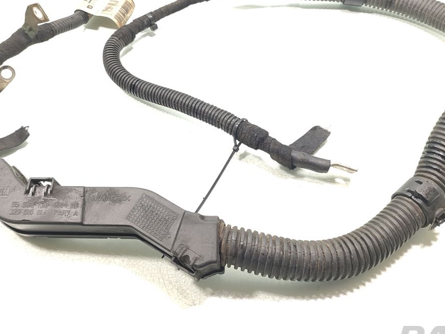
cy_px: 123
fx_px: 450
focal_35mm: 35
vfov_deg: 40.4
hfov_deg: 52.6
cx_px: 216
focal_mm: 5.89
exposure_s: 1/100
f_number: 1.89
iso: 320
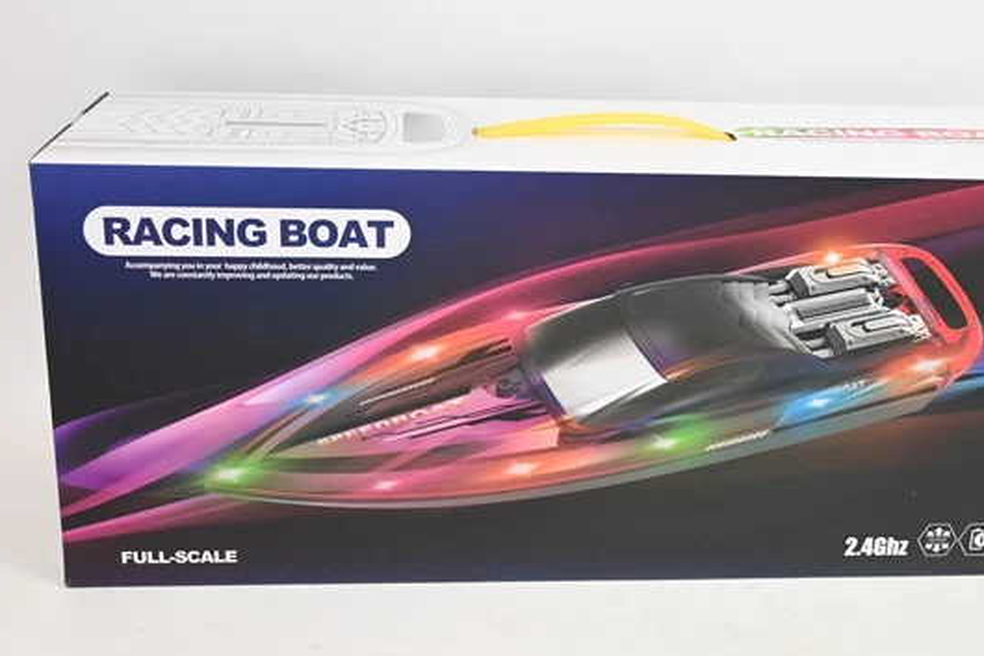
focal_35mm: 53
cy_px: 310
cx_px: 590
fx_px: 1448
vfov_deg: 25.5
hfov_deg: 37.4
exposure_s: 1/125
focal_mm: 26
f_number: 4.5
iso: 450
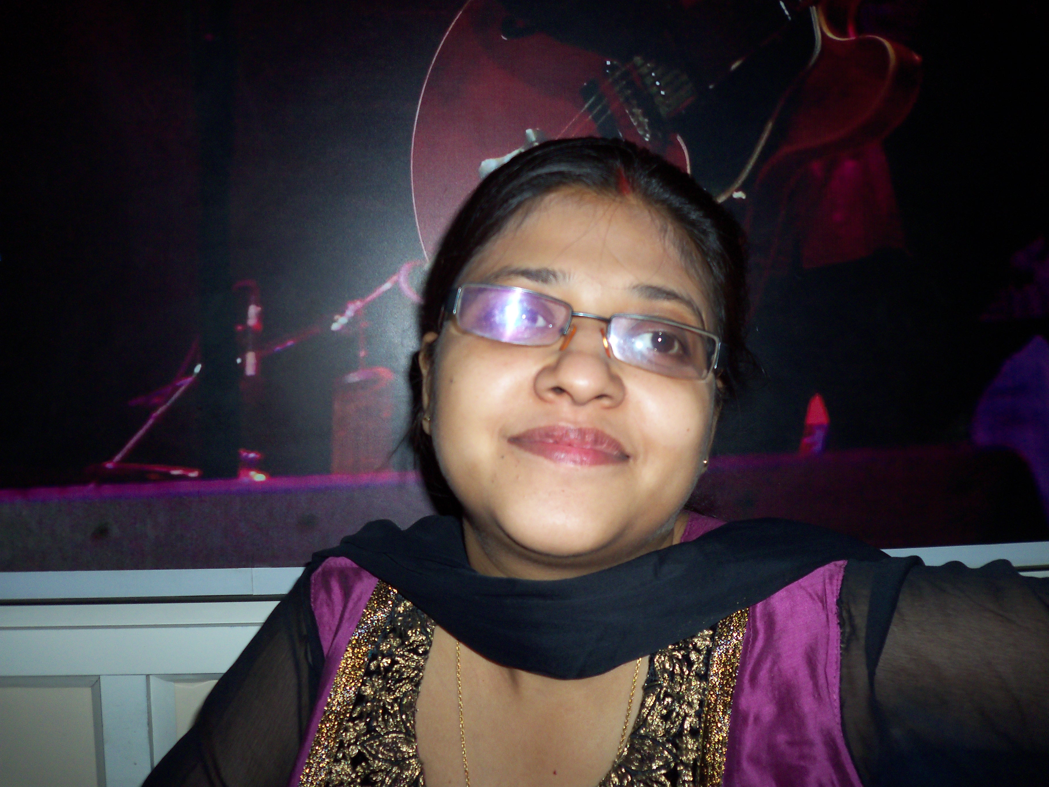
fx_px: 1030
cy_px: 394
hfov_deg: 54.0
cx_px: 524
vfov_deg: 41.8
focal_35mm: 34
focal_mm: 5.7
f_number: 2.9
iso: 100
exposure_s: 1/30
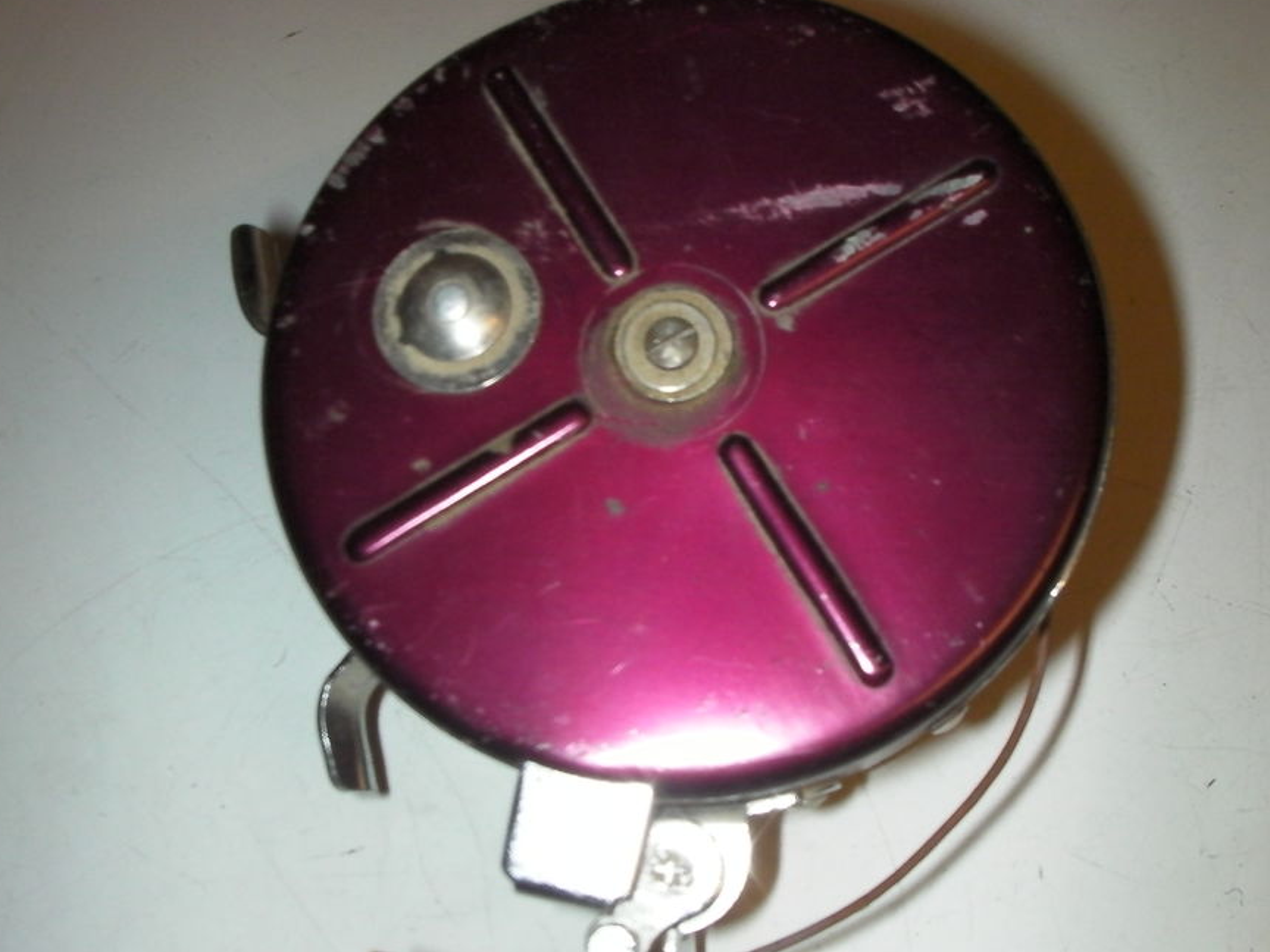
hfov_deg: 42.9
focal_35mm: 44
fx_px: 1614
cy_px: 447
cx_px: 689
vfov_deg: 32.9
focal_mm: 6.3
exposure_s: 1/30
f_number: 5.6
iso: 200
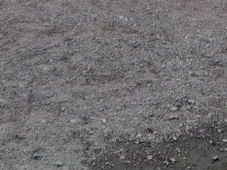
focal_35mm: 124
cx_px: 135
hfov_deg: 15.9
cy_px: -237
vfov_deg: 10.4
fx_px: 813
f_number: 2
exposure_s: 1/50
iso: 25
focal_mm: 4.6
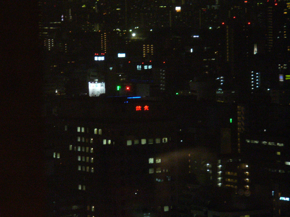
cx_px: 145
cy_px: 108
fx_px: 1860
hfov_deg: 8.9
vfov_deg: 6.7
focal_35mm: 222
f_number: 4.5
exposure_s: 1/8
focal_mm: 36.6
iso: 400
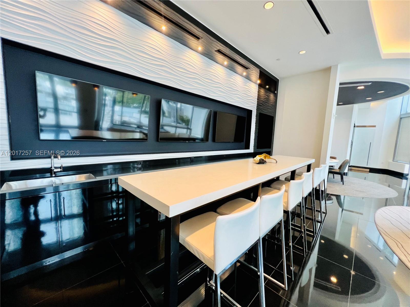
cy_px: 154
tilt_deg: -8.2
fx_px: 154
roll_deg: -1.8
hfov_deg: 106.2
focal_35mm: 13
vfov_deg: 89.9
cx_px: 205
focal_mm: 1.57
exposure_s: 1/60
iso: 160
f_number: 1.8
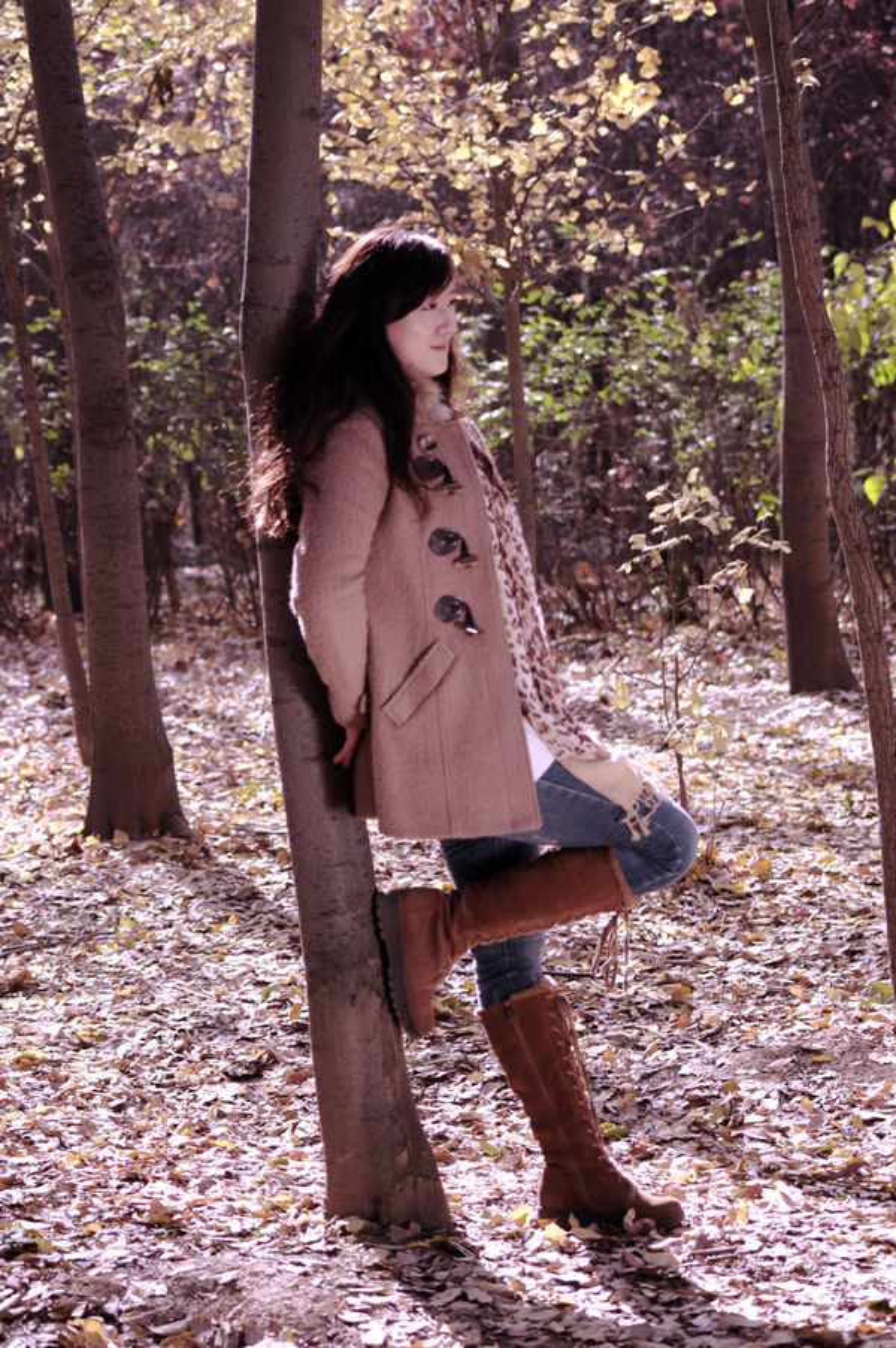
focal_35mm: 105
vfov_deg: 19.5
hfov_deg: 13.0
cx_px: 448
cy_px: 674
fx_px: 3929
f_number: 4
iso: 200
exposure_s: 1/640
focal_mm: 70
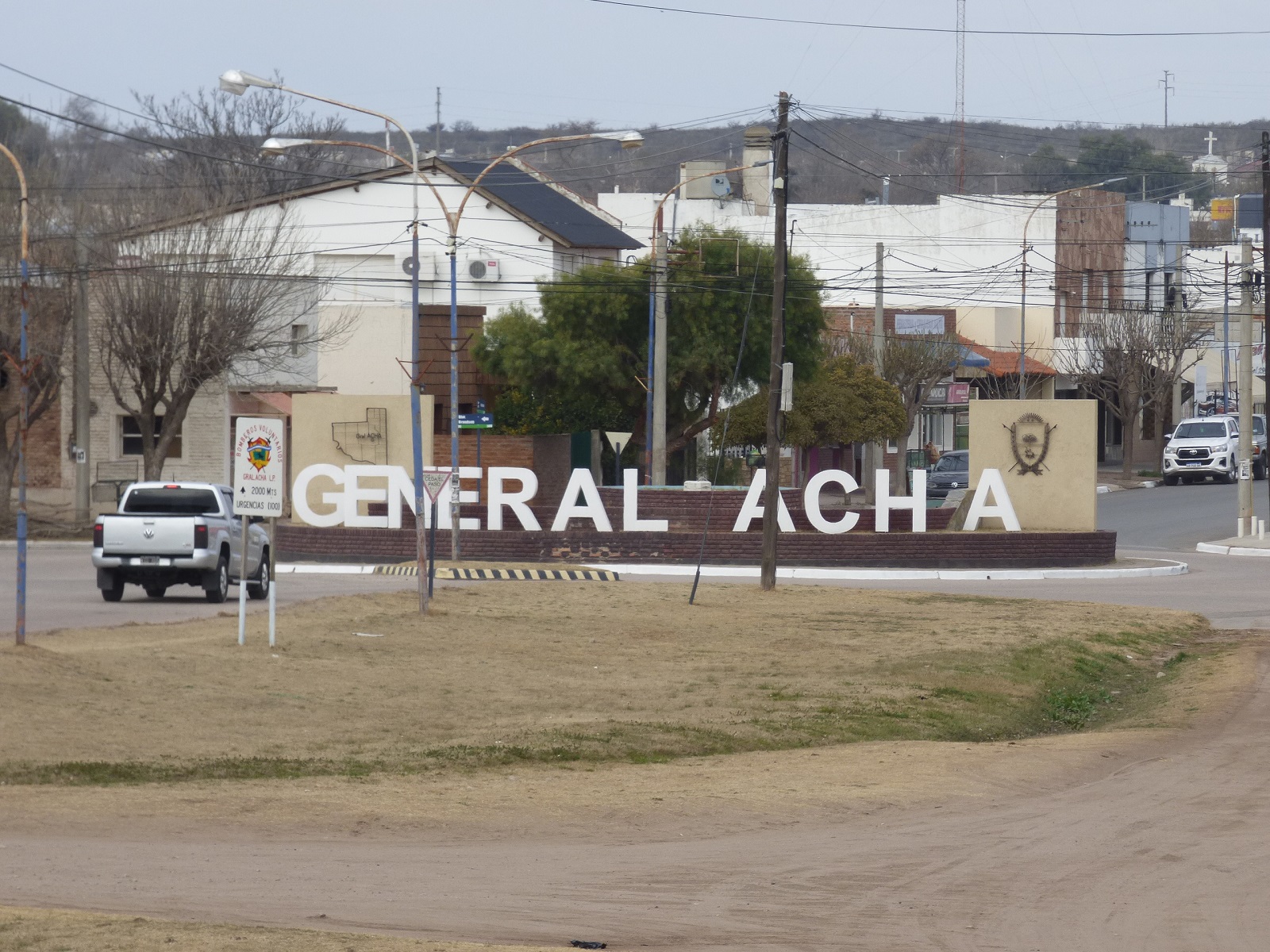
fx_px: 11410
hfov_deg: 6.4
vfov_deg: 4.8
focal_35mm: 311
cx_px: 635
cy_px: 476
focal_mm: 50.6
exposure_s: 1/320
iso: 100
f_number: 5.5
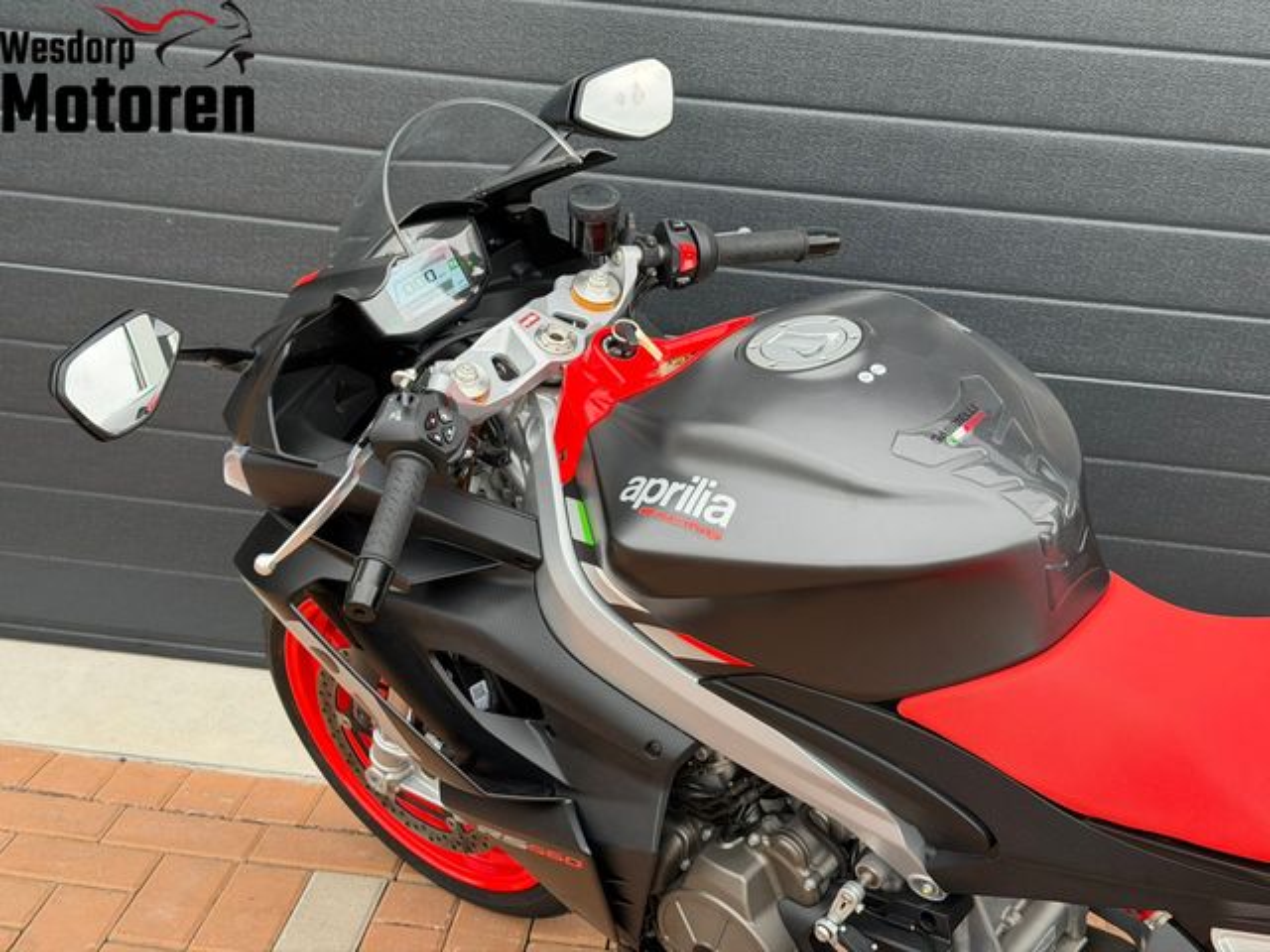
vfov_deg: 30.3
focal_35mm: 48
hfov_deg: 39.7
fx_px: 1761
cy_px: 476
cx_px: 635
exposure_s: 1/493
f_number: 1.78
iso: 80
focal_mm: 6.76
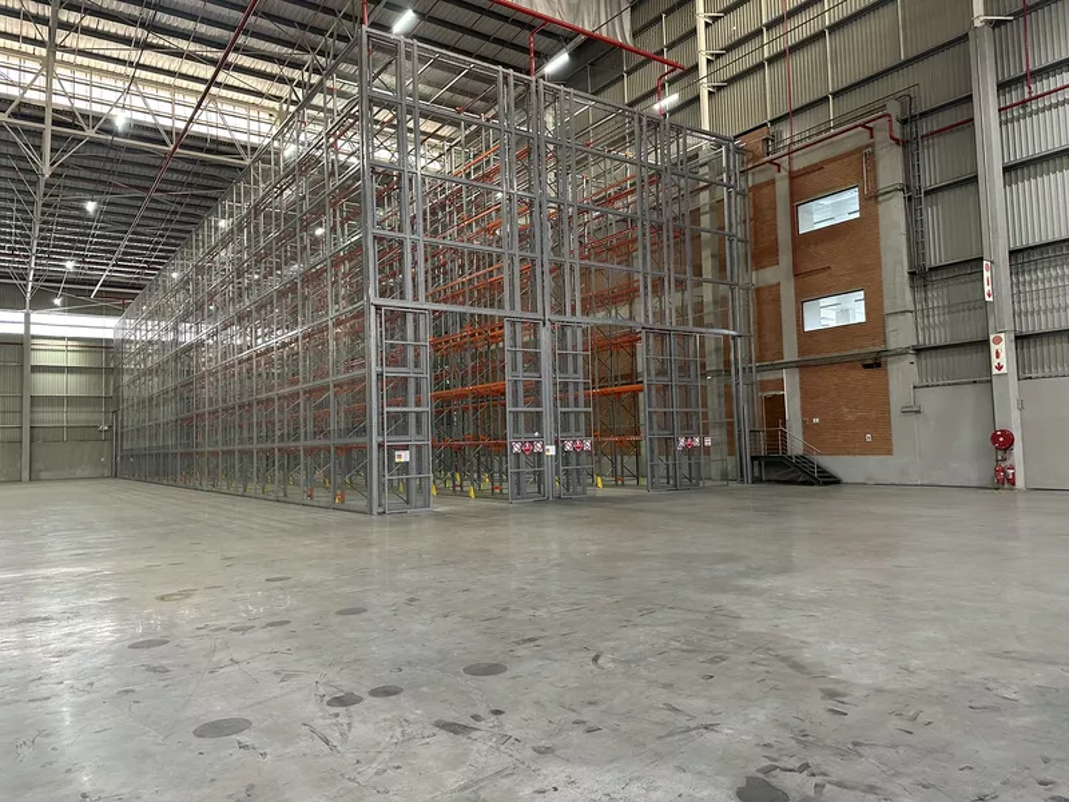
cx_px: 534
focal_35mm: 24
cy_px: 401
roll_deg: +1.5
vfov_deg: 56.8
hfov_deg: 71.6
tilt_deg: +3.8
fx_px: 741
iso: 320
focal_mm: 6.86
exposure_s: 1/50
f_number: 1.78
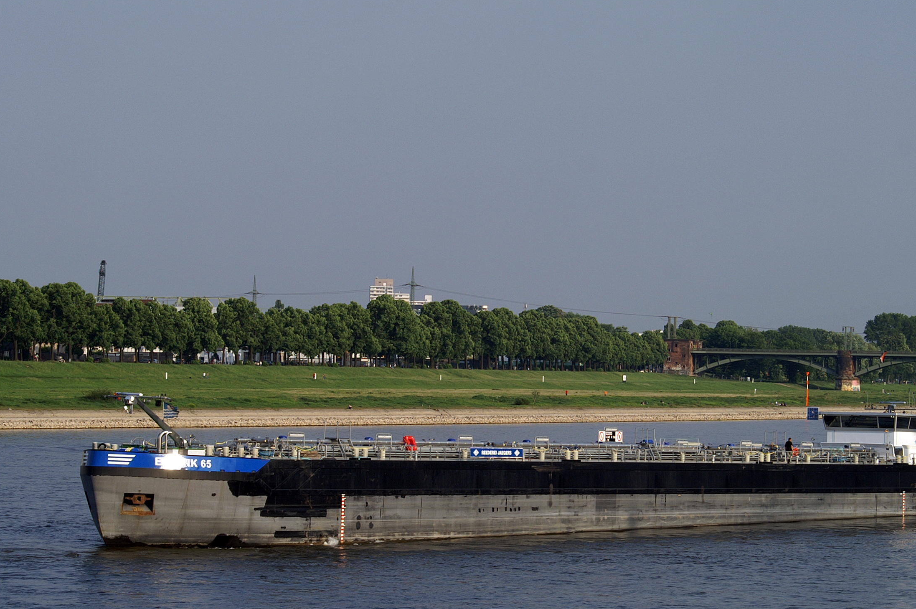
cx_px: 543
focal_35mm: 144
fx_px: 3661
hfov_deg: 14.3
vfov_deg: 9.5
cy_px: 402
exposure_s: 1/160
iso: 100
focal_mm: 70
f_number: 10
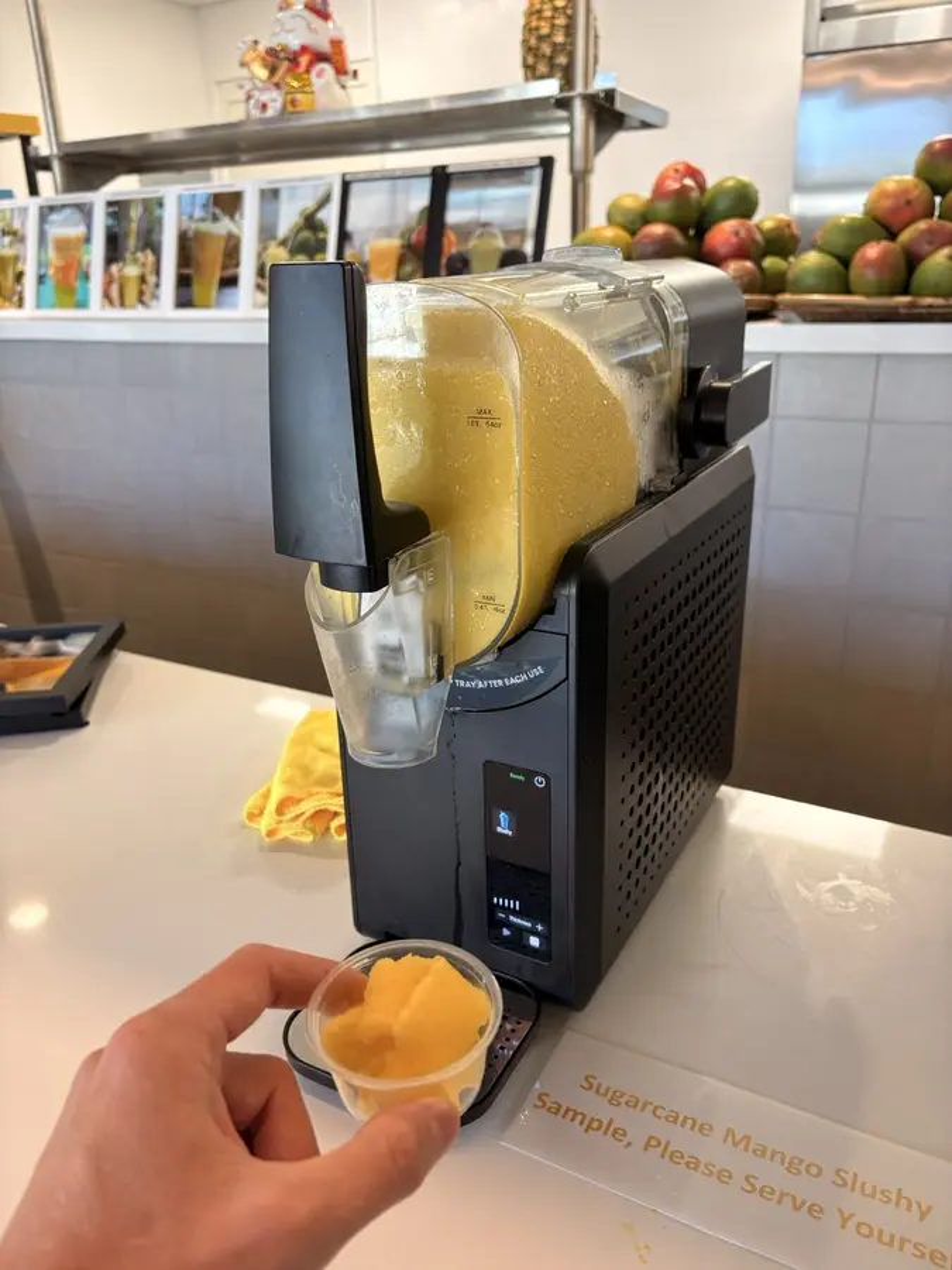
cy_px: 635
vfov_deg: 67.3
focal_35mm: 26
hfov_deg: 53.1
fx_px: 953
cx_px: 476
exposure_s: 1/60
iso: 100
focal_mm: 5.96
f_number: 1.6
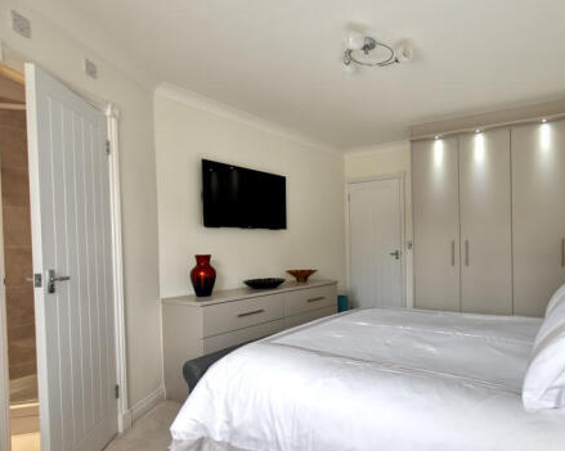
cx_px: 392
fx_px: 351
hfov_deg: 74.4
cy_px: 247
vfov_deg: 65.4
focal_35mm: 21
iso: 100
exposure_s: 1/30
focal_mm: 10
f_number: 3.5
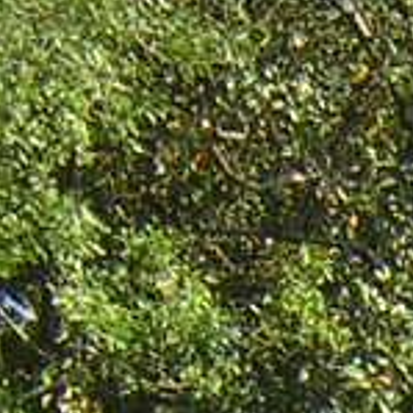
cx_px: 970
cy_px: 837
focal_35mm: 219
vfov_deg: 7.6
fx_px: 2956
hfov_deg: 7.5
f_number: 2.6
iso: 100
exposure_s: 1/310
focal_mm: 4.7
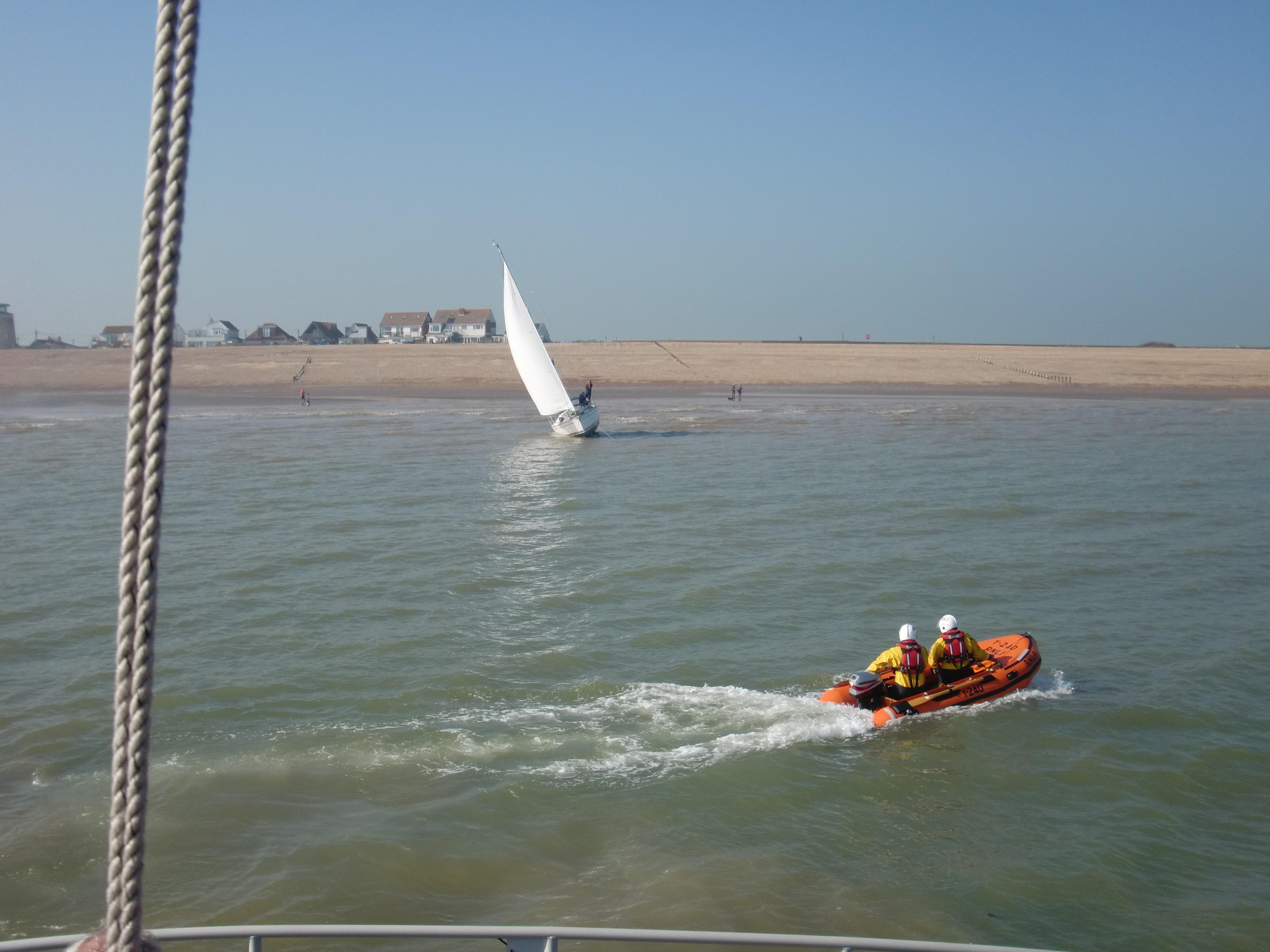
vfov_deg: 37.7
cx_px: 635
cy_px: 476
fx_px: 1394
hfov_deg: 49.0
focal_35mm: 38
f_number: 3.9
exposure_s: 1/640
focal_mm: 6.66
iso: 64
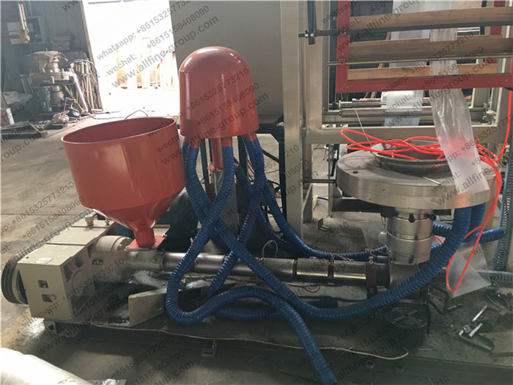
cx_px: 256
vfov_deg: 48.2
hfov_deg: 61.7
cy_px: 192
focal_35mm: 29
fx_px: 430
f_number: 2.2
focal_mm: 4.15
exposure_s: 1/17
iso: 40
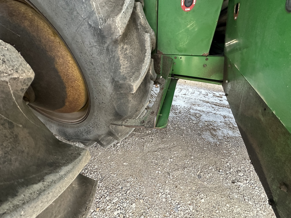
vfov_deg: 85.7
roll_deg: +1.5
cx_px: 146
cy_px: 109
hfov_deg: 102.1
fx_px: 118
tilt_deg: -38.4
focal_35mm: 14
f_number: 2.2
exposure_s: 1/71
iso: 320
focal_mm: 2.22
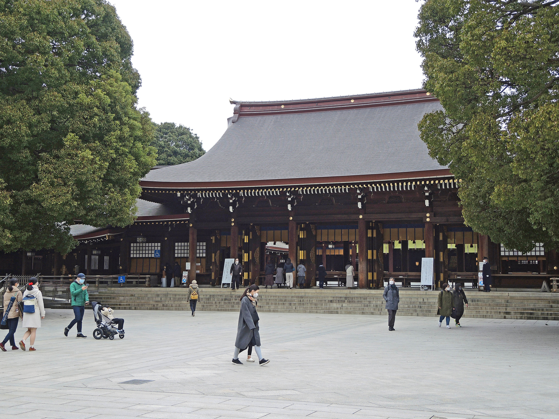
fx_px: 743
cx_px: 280
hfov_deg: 41.2
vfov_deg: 31.5
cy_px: 210
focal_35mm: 46
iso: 80
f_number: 2.5
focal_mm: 9.9
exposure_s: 1/250
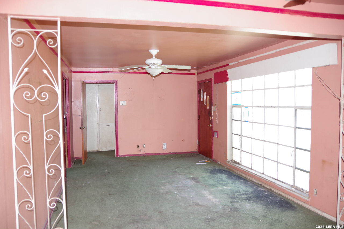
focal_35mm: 27
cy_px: 114
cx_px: 172
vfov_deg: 48.0
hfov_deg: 67.4
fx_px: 258
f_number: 3.5
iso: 800
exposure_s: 1/60
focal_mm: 18
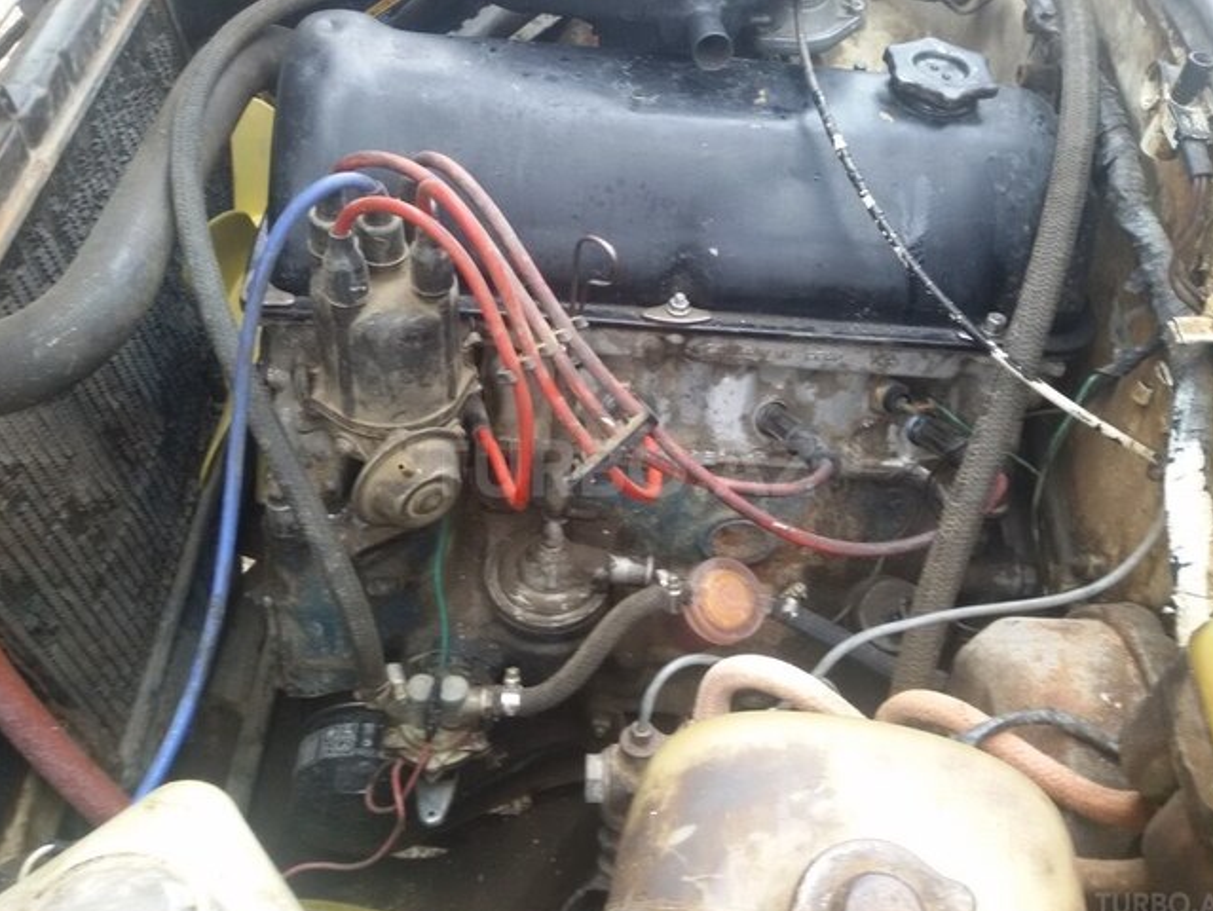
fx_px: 1122
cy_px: 468
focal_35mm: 32
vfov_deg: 44.2
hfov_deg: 56.8
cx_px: 621
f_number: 2.4
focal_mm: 2.93
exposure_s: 1/33
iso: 64
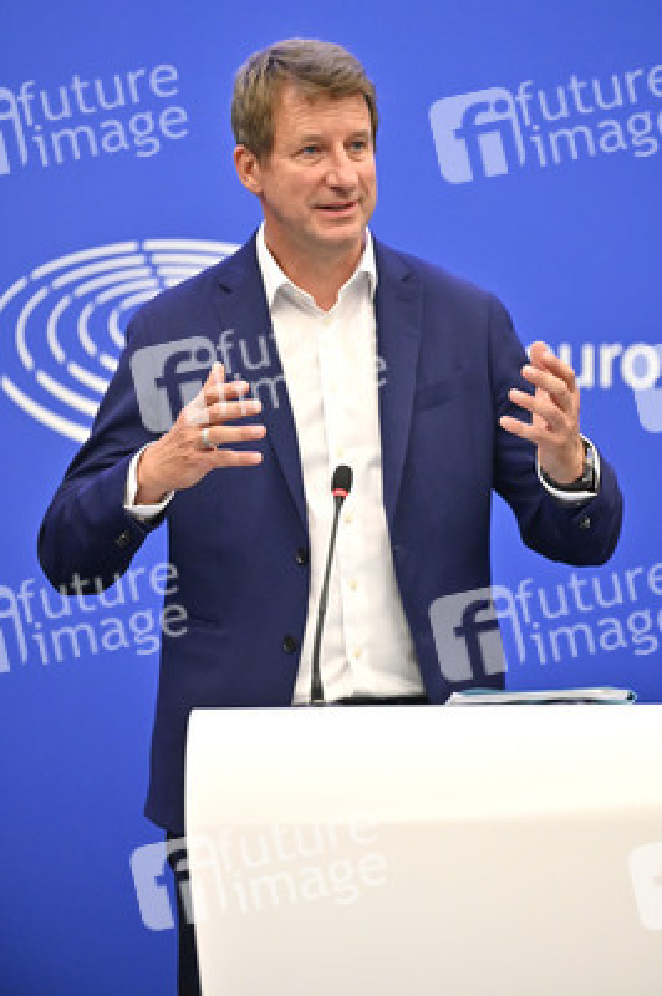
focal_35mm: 135
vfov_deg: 15.2
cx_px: 331
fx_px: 3730
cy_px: 498
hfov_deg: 10.1
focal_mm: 135
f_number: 2.8
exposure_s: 1/800
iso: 5000
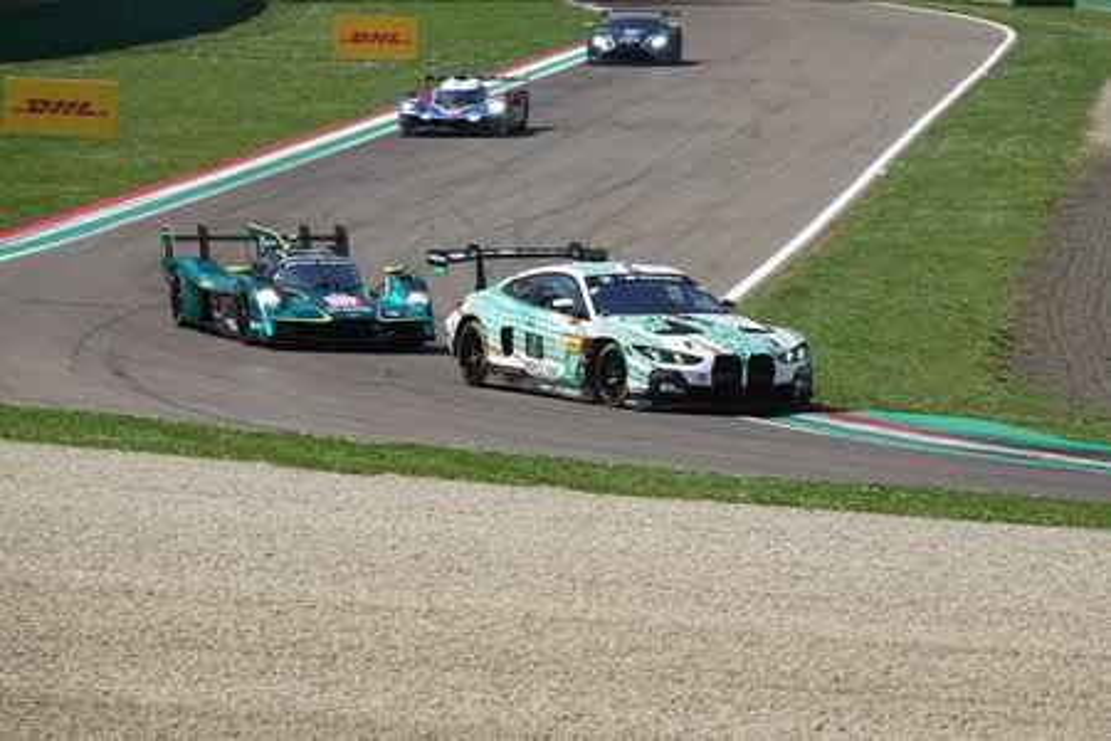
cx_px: 556
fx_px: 8208
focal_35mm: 266
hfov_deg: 7.7
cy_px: 370
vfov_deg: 5.2
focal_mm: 97.49
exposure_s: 1/400
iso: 100
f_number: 6.3
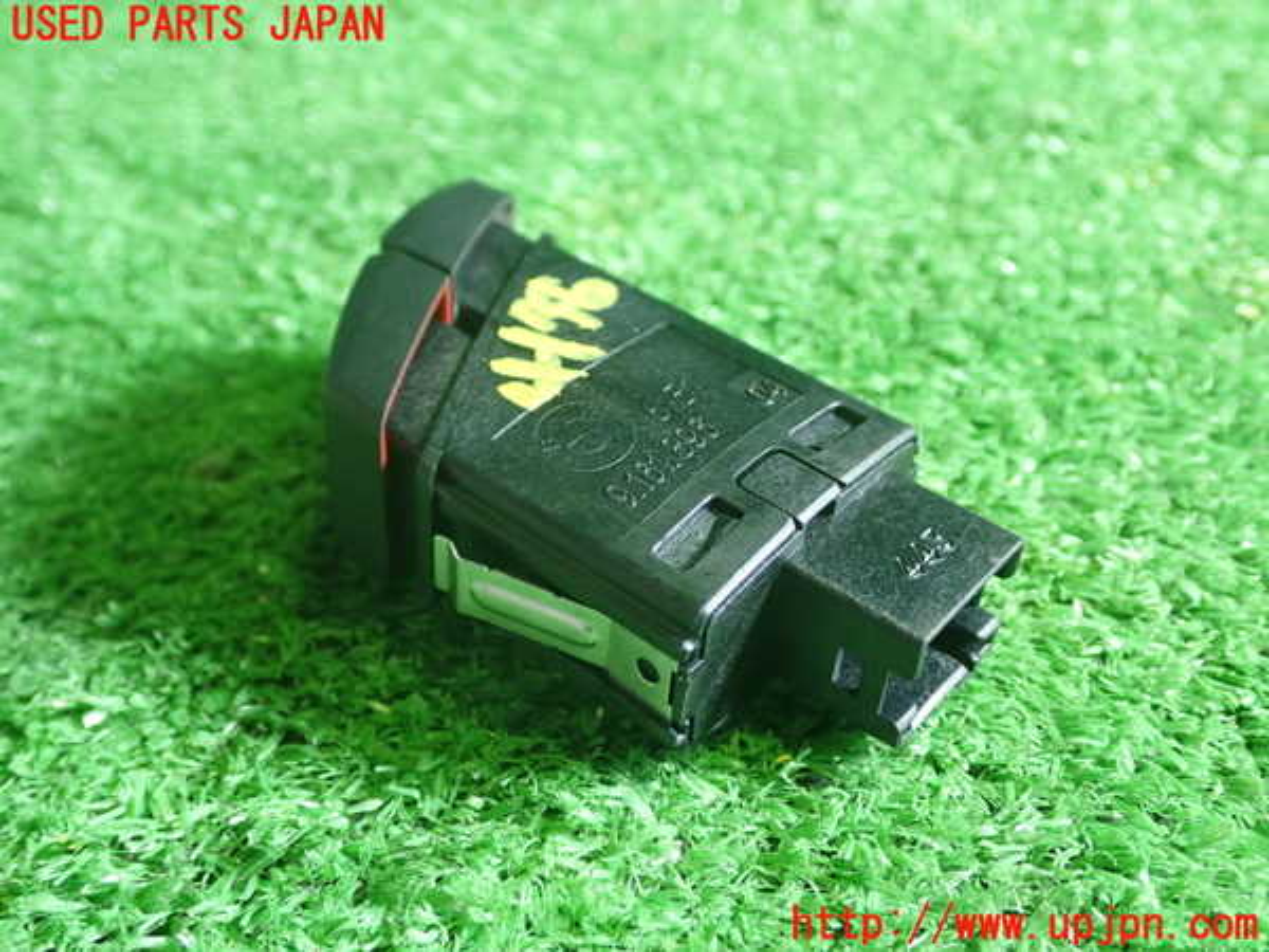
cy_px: 476
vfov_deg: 35.1
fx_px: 1503
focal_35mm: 41
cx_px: 634
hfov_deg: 45.8
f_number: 2.8
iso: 640
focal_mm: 7.31
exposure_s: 1/40
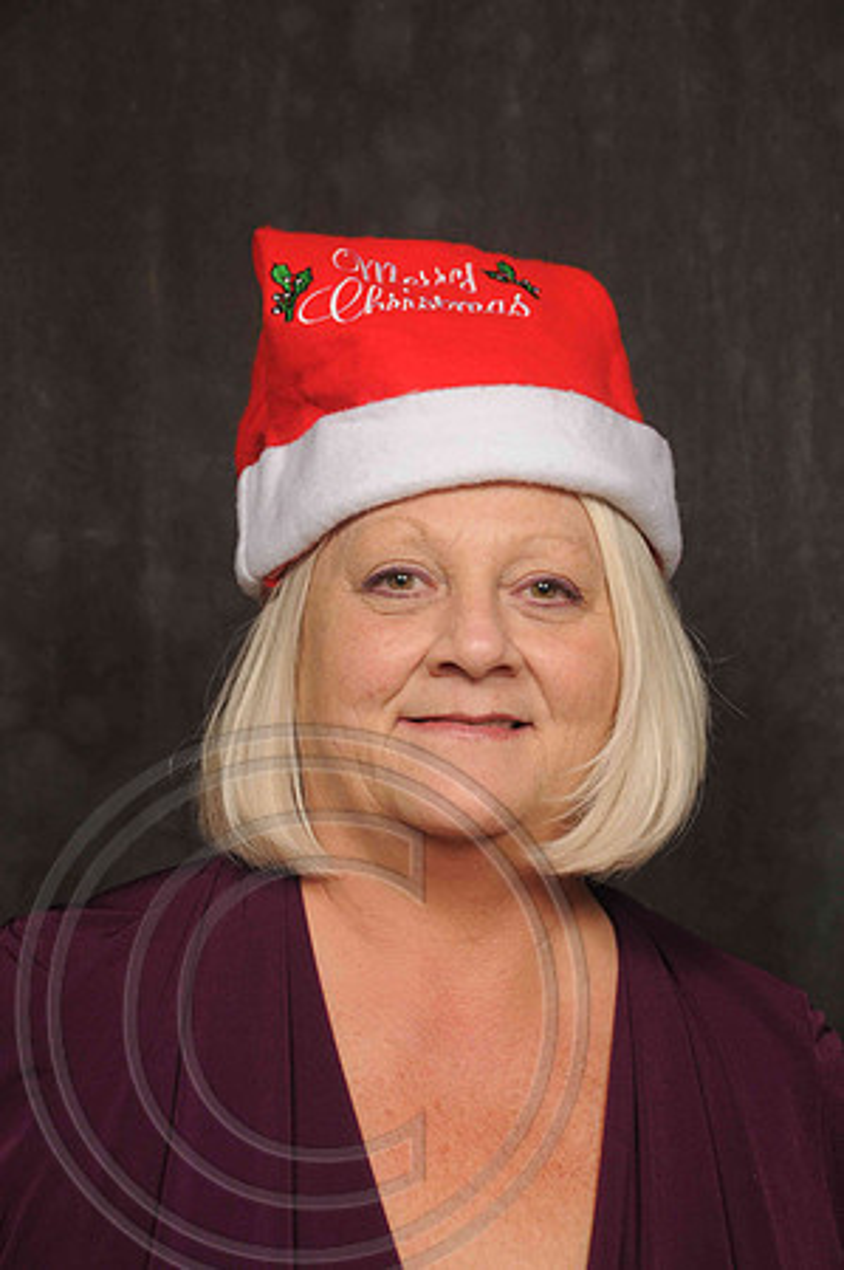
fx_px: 3965
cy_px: 635
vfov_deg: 18.2
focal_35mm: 112
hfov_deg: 12.2
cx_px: 422
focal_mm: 75
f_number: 6.3
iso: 200
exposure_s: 1/60
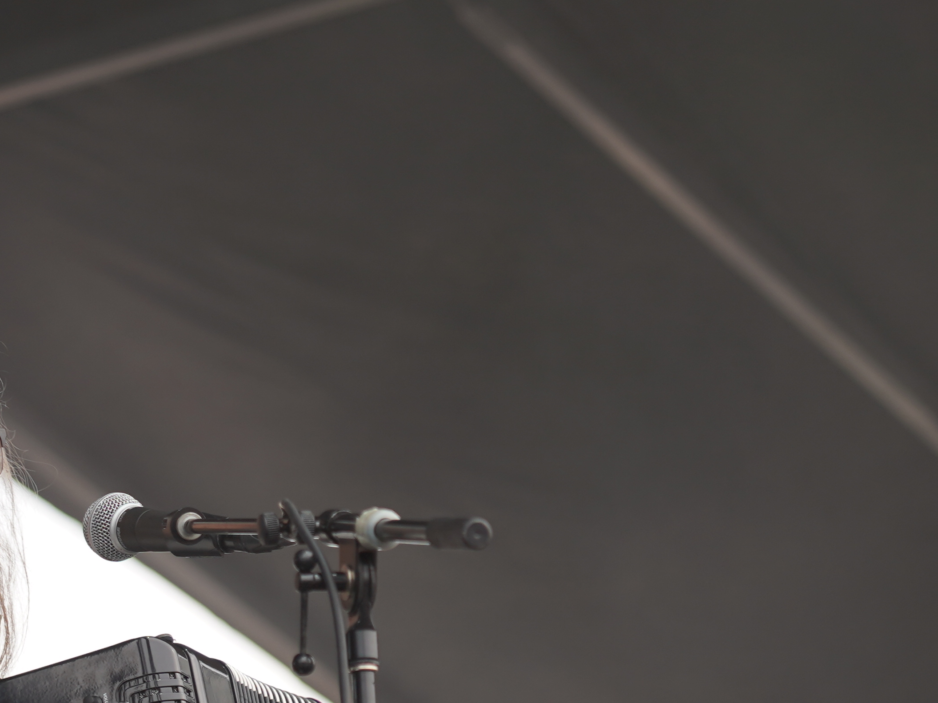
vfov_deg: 5.2
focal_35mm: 287
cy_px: 859
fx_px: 7776
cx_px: 176
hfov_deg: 6.9
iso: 125
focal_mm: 105
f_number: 4
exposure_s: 1/160
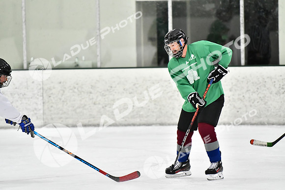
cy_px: 95
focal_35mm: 285
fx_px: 2257
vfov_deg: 4.8
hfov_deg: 7.2
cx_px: 142
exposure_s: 1/1250
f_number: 2.8
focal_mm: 190
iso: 5000
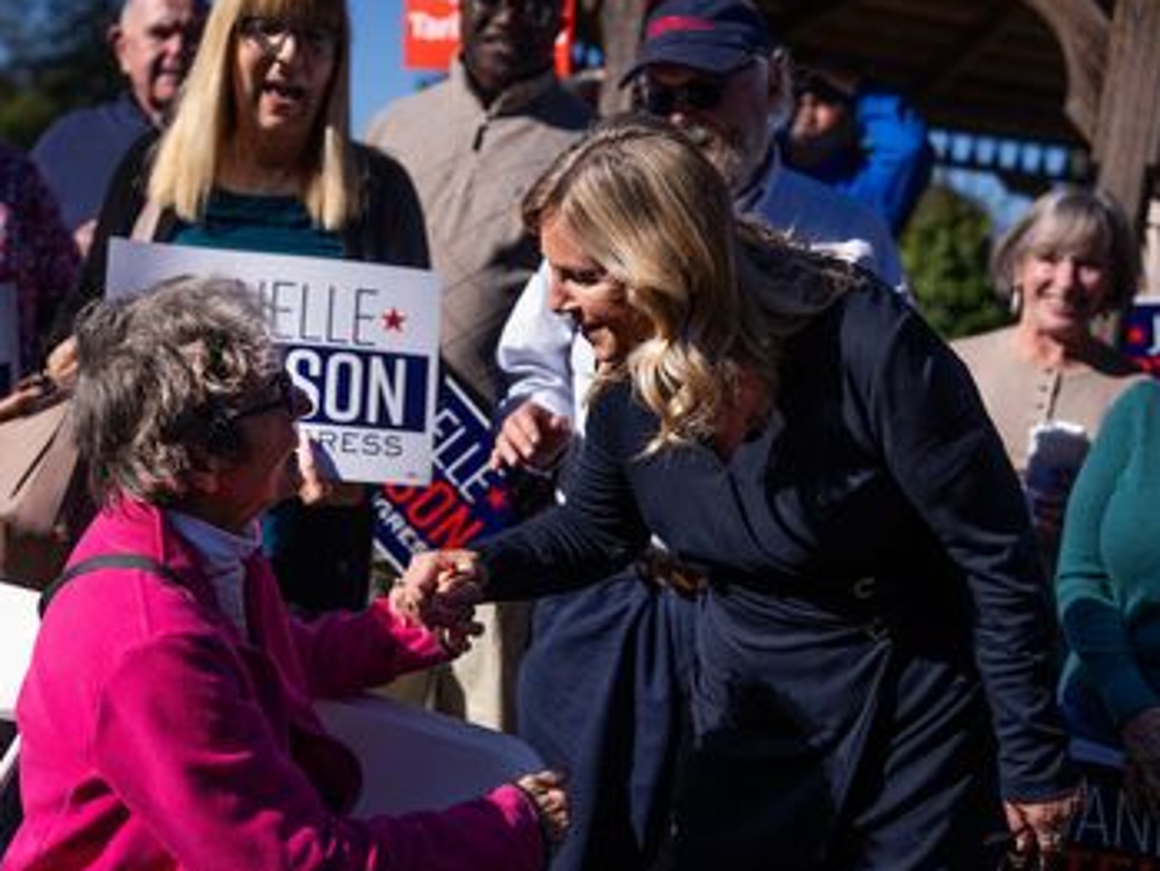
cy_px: 434
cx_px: 528
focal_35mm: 54
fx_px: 1810
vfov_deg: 27.0
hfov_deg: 35.5
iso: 100
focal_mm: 49
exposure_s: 1/2500
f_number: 2.8
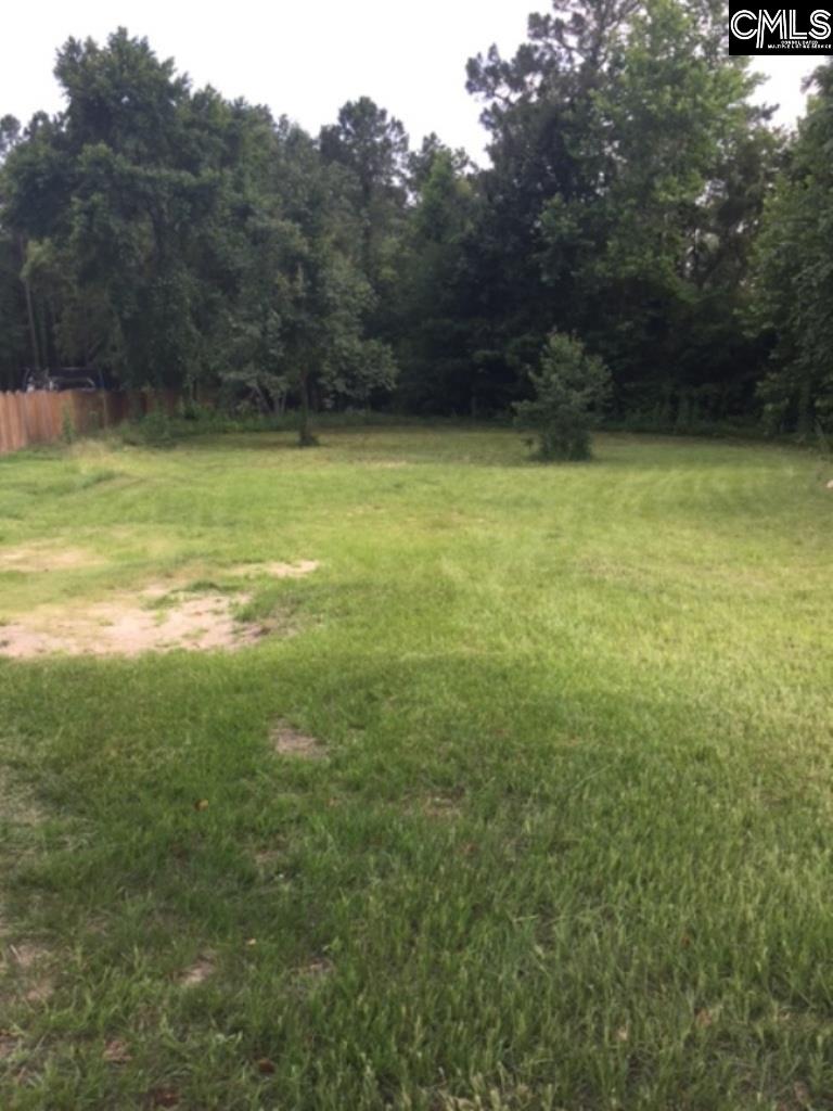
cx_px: 416
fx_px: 930
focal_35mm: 29
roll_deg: -0.3
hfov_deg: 48.2
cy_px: 556
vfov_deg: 61.7
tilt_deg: -12.0
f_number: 2.2
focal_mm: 4.15
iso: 32
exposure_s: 1/265
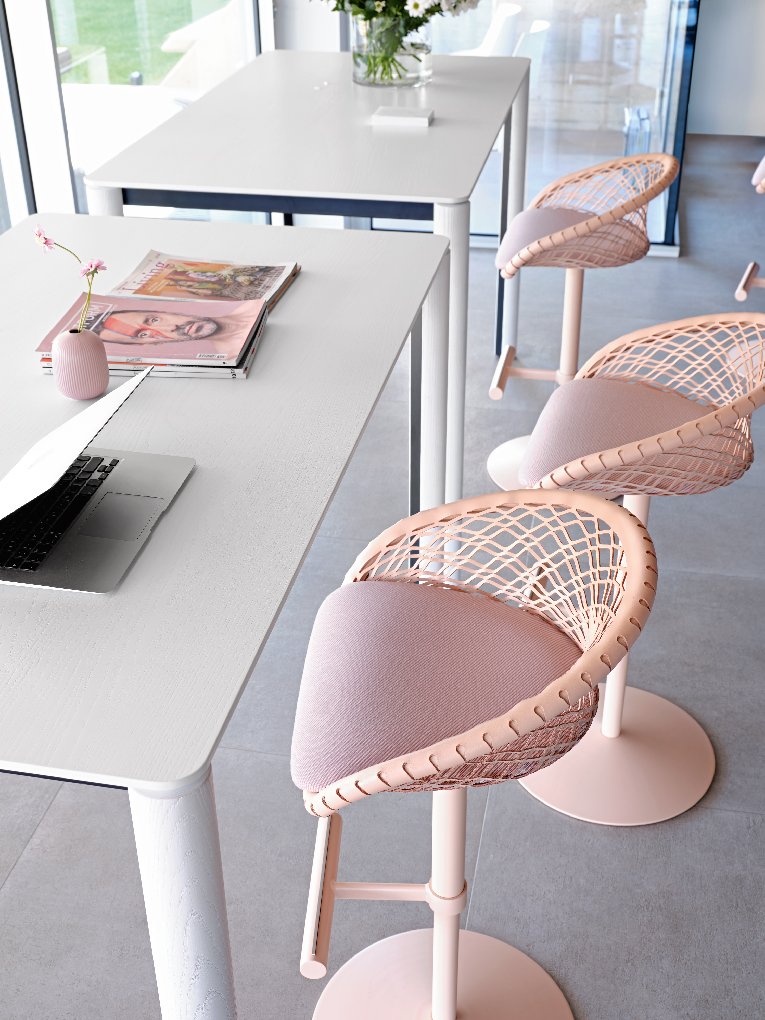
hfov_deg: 35.1
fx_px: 1208
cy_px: 510
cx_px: 382
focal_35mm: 41
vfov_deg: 45.8
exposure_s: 1.5
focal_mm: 51.7
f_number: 11
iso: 100
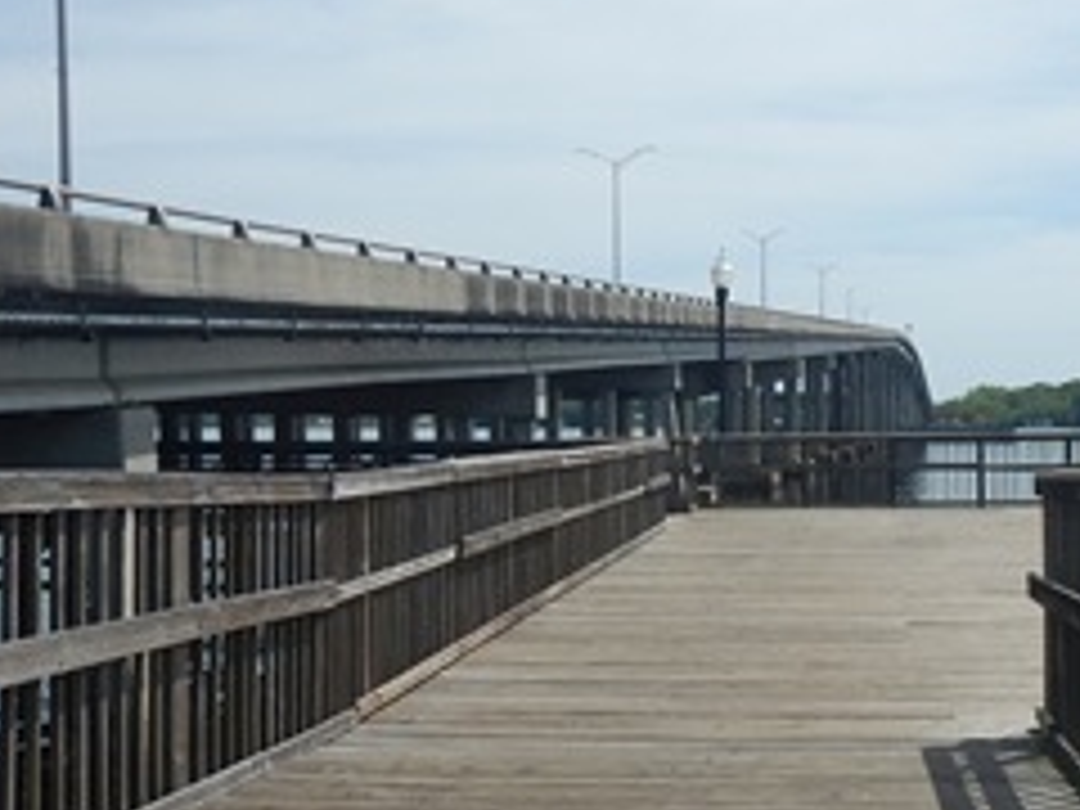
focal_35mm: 48
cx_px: 706
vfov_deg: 30.2
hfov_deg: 39.3
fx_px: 1498
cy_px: 486
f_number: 8.2
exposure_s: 1/400
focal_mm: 4.3
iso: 125
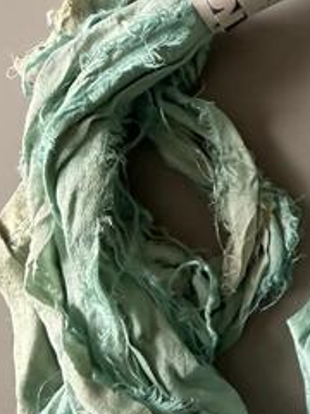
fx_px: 716
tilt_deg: -89.8
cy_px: 238
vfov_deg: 32.1
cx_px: 350
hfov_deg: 22.8
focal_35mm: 60
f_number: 2.2
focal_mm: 2.22
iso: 400
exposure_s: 1/60
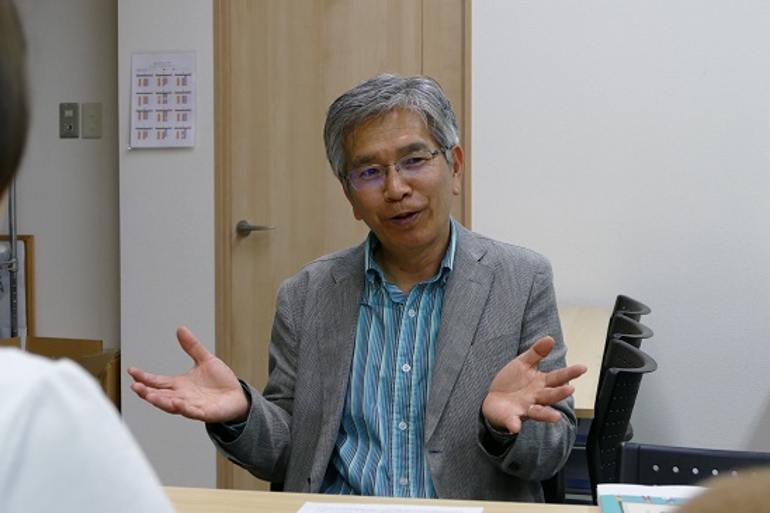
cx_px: 385
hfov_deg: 31.0
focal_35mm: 65
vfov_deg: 20.9
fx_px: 1390
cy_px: 256
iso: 640
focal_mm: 23.65
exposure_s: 1/125
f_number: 3.6
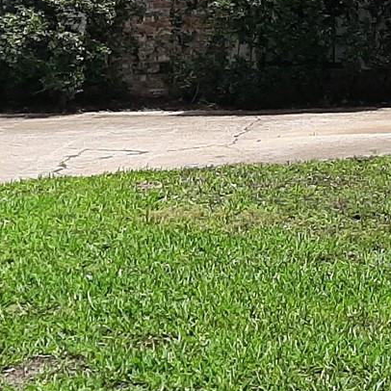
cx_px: 662
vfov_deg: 14.7
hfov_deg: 13.7
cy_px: -14
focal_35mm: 116
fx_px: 1482
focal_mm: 3.93
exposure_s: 1/3344
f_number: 1.7
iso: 40
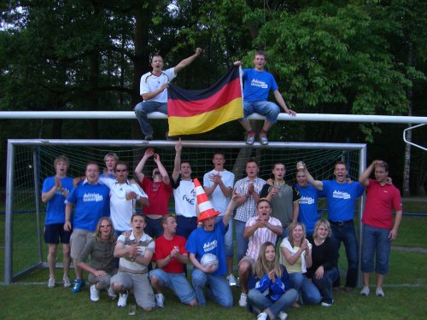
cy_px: 160
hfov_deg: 49.0
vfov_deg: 37.7
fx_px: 469
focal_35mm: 38
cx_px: 214
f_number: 2.7
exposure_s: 1/60
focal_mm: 6.2
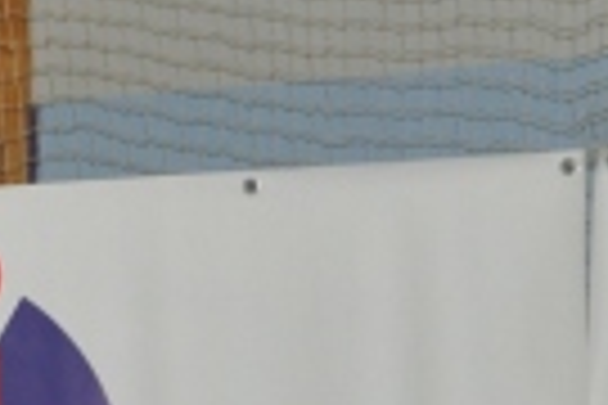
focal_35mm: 244
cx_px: -36
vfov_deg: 5.5
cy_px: 706
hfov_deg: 8.4
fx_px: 4126
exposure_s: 1/60
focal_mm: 35
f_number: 4.5
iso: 800
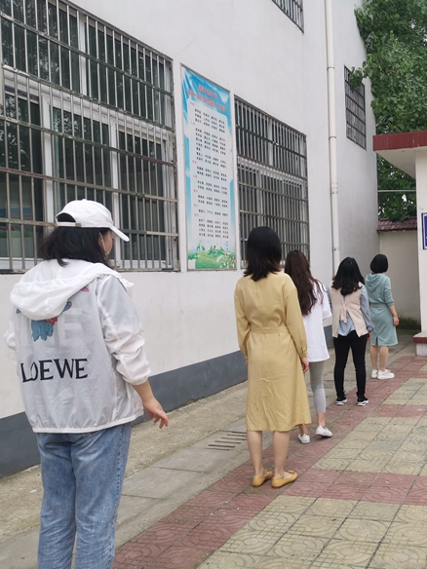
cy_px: 280
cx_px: 343
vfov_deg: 50.1
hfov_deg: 37.3
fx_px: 609
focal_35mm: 37
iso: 50
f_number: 1.8
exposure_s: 1/217
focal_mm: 5.58
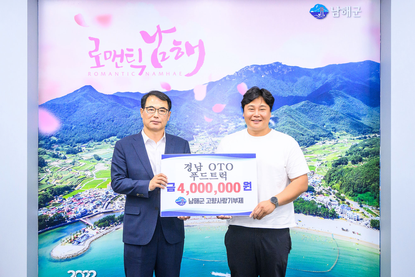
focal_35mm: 48
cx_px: 208
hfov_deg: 41.1
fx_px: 553
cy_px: 138
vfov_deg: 28.1
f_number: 4
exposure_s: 1/160
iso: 1600
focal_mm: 32
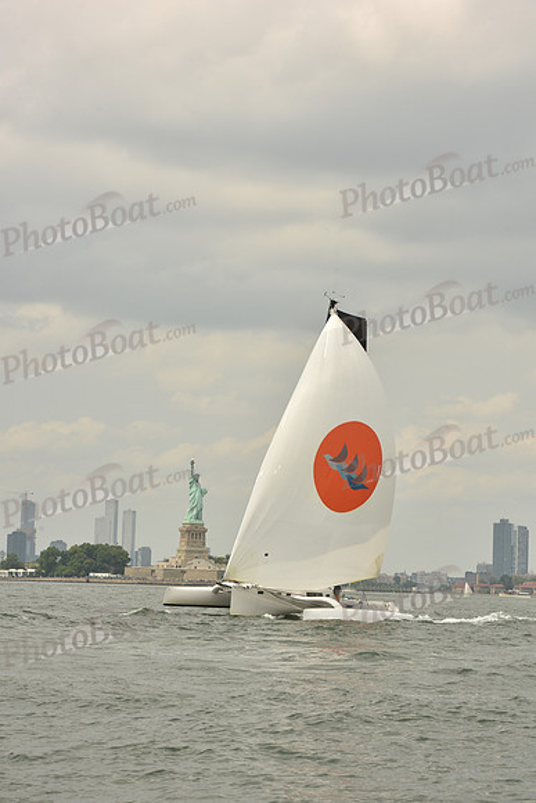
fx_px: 2120
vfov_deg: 21.5
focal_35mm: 95
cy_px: 402
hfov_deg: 14.4
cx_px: 268
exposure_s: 1/640
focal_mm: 95
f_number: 11
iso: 250
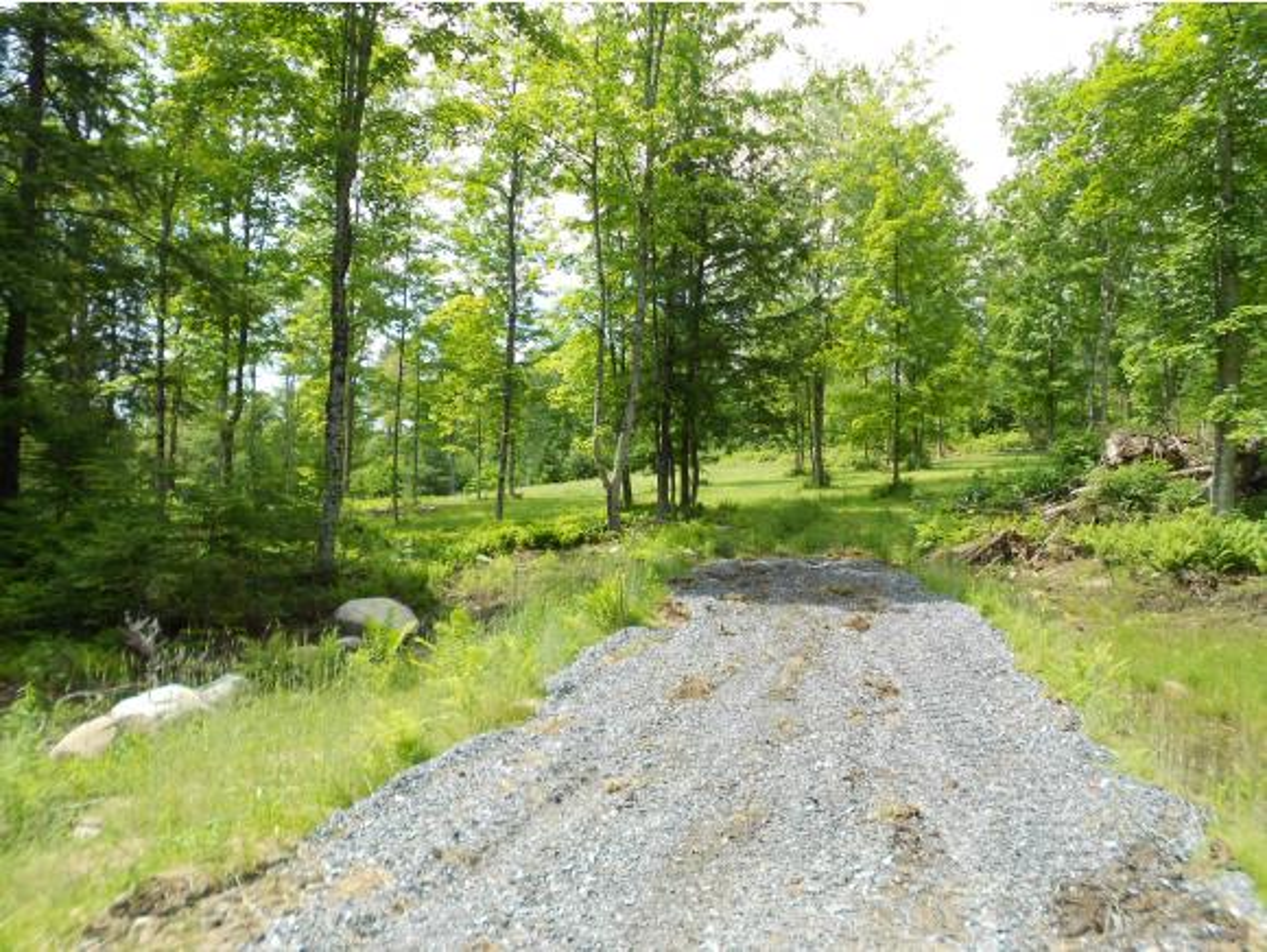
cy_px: 476
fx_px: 952
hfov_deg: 67.3
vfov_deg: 53.1
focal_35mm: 26
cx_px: 634
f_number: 3.2
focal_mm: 4.6
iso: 80
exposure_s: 1/320
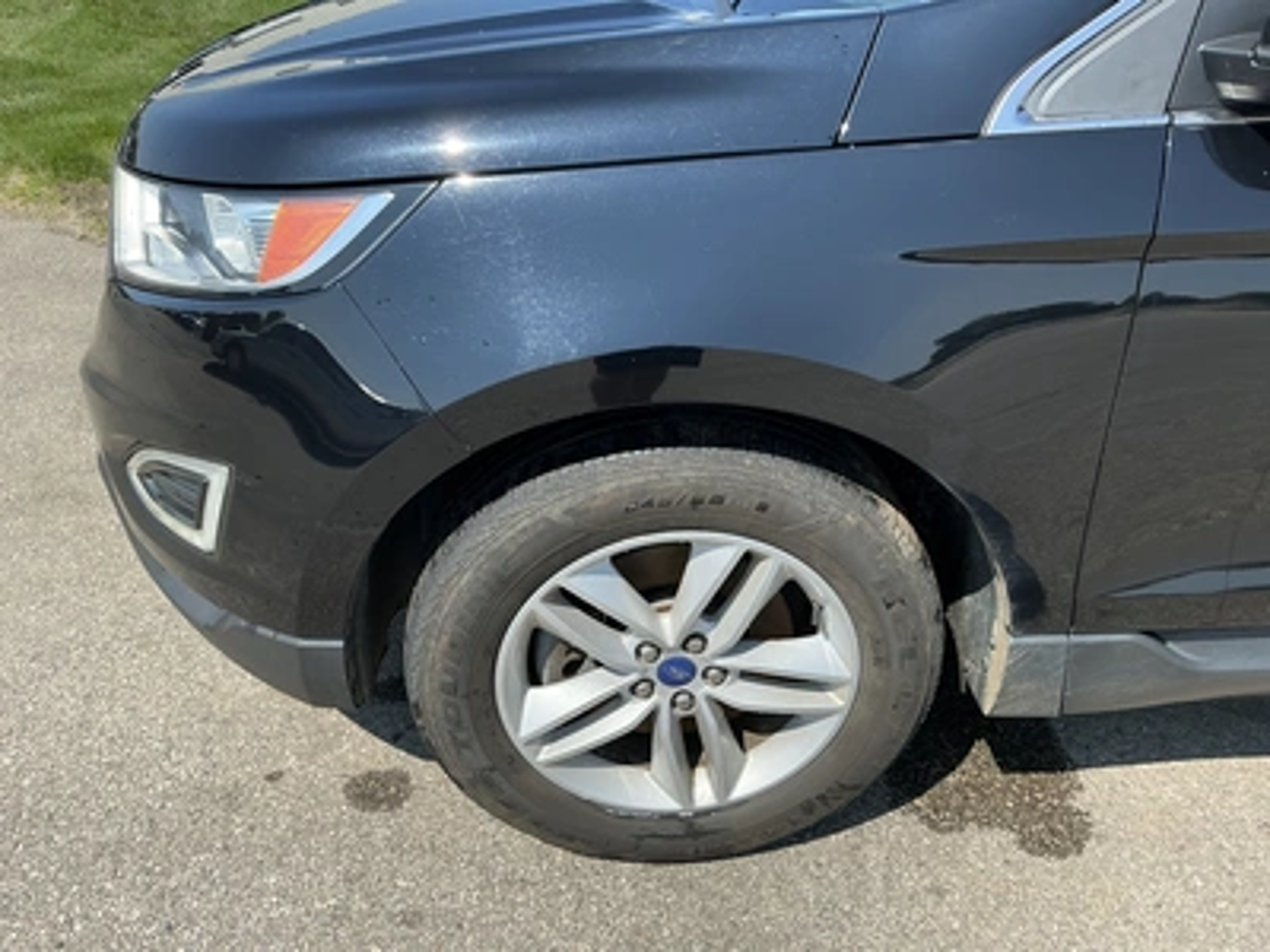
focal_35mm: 28
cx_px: 635
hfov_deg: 63.4
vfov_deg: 49.7
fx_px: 1027
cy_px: 476
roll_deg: -0.2
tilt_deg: -30.9
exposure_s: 1/978
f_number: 1.8
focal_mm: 3
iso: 25
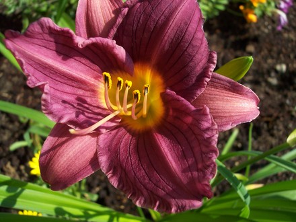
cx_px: 148
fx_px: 325
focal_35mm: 38
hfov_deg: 49.0
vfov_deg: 37.7
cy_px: 111
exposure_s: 1/500
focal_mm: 8
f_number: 4.8
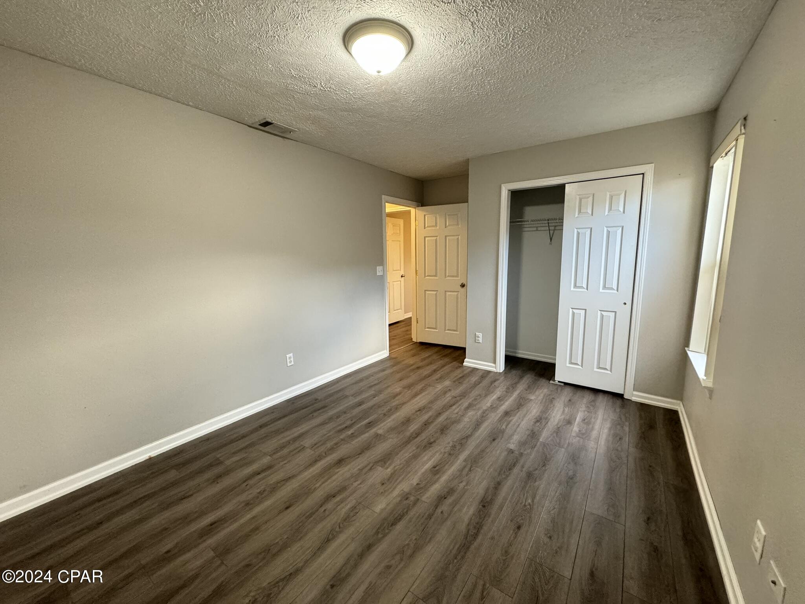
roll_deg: +0.5
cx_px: 402
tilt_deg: -9.0
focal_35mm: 14
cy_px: 302
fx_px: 326
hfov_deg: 102.1
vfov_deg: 85.7
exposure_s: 1/60
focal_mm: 2.22
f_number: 2.2
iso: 500
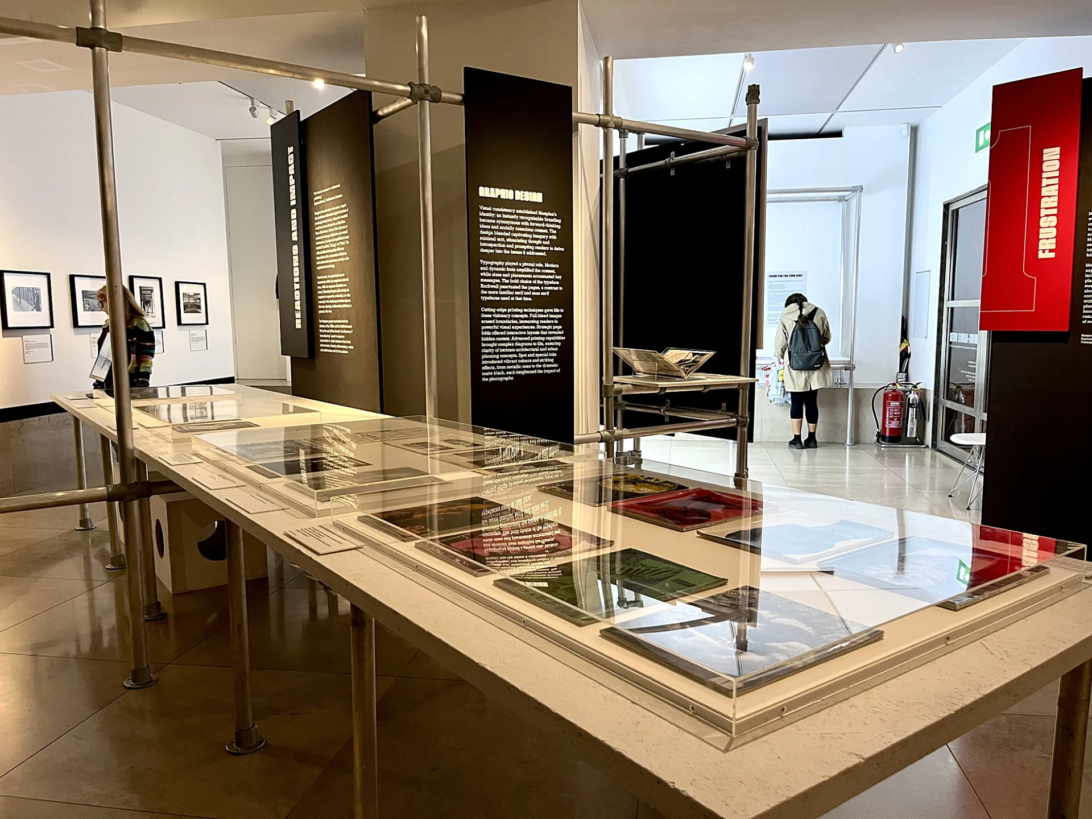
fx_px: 820
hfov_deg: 67.3
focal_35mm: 26
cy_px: 410
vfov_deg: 53.1
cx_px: 546
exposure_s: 1/48
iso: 320
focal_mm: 5.1
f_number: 1.6
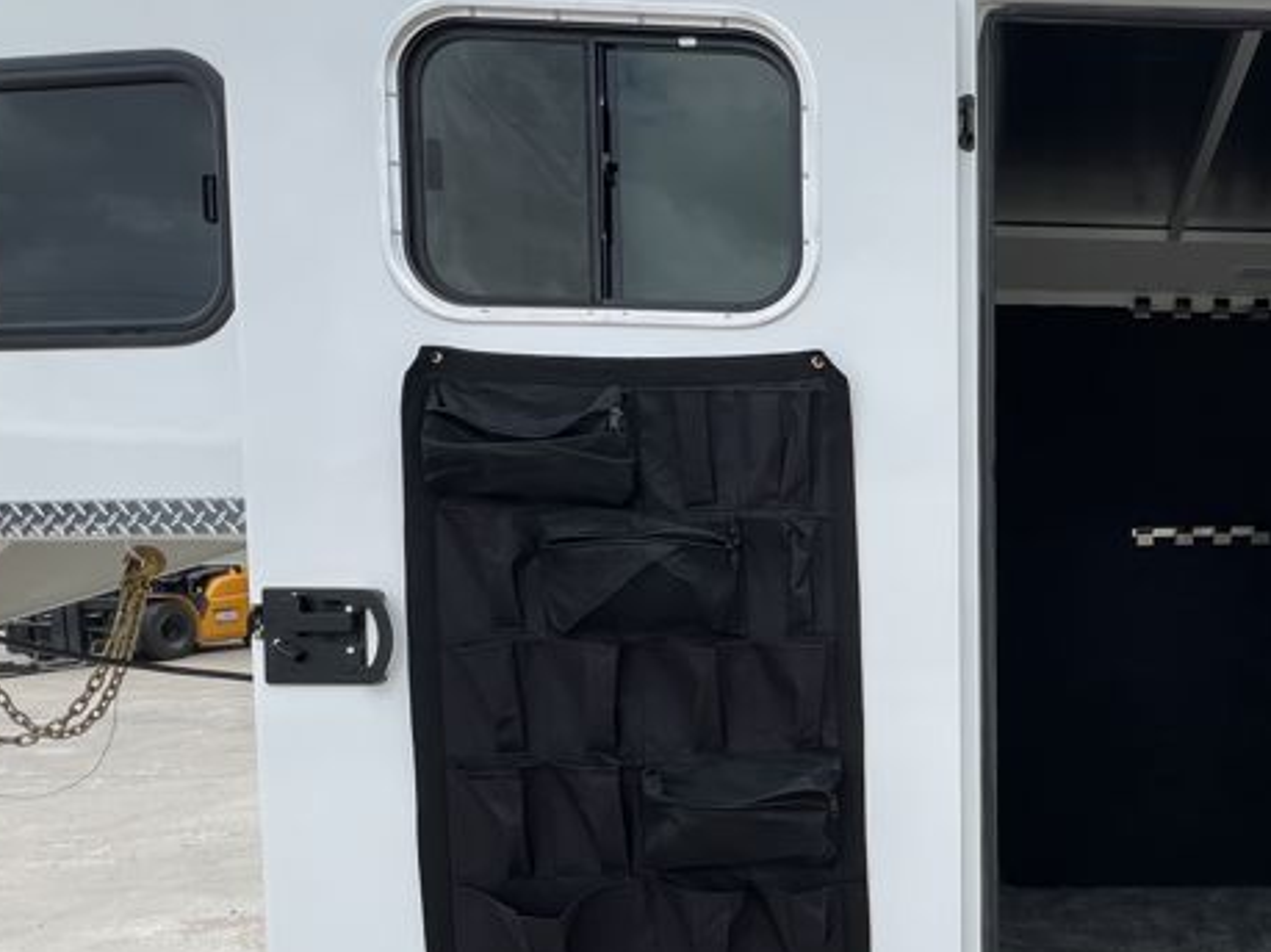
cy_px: 681
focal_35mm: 29
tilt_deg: -5.4
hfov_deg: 54.8
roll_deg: -0.2
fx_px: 1065
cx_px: 1110
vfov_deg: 46.9
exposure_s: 1/570
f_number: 1.8
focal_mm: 1.57
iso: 32
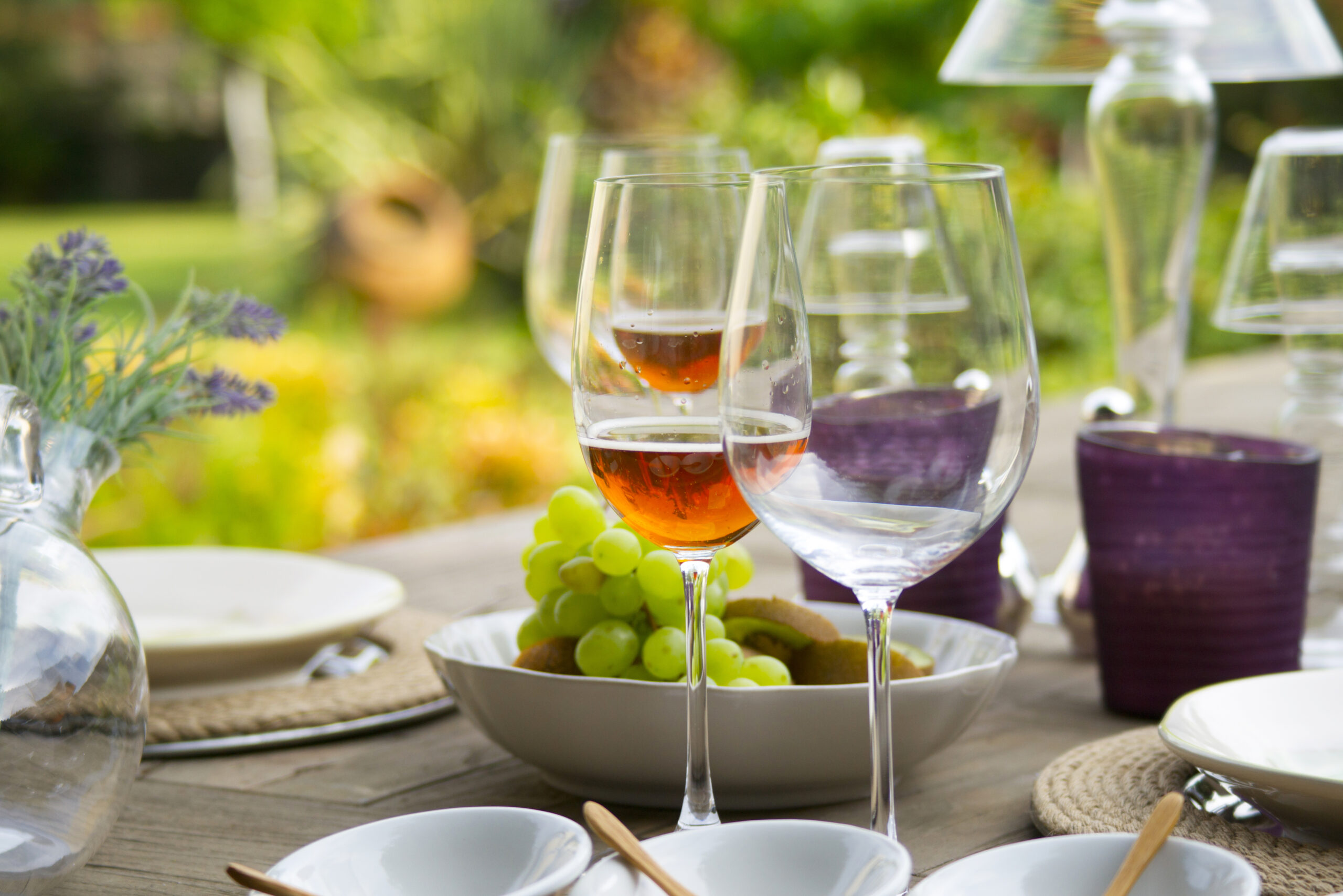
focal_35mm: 100
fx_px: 3730
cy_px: 448
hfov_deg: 20.4
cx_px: 672
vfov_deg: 13.7
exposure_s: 1/500
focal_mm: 100
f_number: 5.6
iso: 320
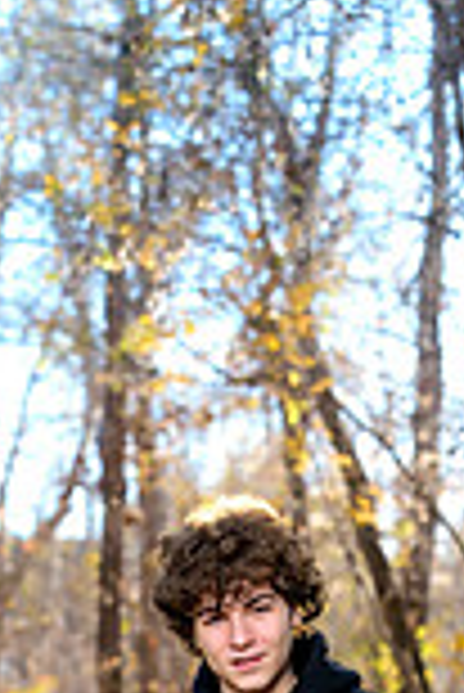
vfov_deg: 13.3
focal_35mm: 146
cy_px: 1004
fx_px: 2816
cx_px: 234
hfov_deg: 9.4
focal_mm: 50
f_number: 3.2
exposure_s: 1/160
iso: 640
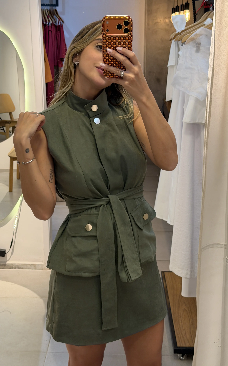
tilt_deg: -16.4
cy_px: 183
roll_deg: -0.3
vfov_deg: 39.6
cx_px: 104
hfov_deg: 25.3
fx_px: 507
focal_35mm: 51
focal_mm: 6.76
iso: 100
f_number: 1.78
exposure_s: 1/60
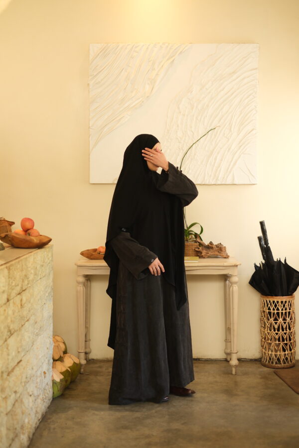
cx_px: 150
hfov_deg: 25.5
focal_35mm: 53
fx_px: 660
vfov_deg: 37.5
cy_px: 224
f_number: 2
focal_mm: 35
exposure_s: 1/250
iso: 800
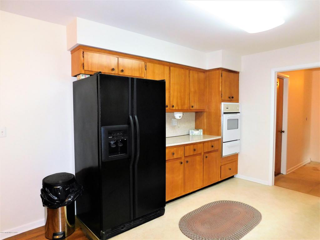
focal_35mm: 23
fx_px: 213
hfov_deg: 73.9
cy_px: 120
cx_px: 160
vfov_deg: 58.9
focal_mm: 4
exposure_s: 1/30
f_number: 3
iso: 200
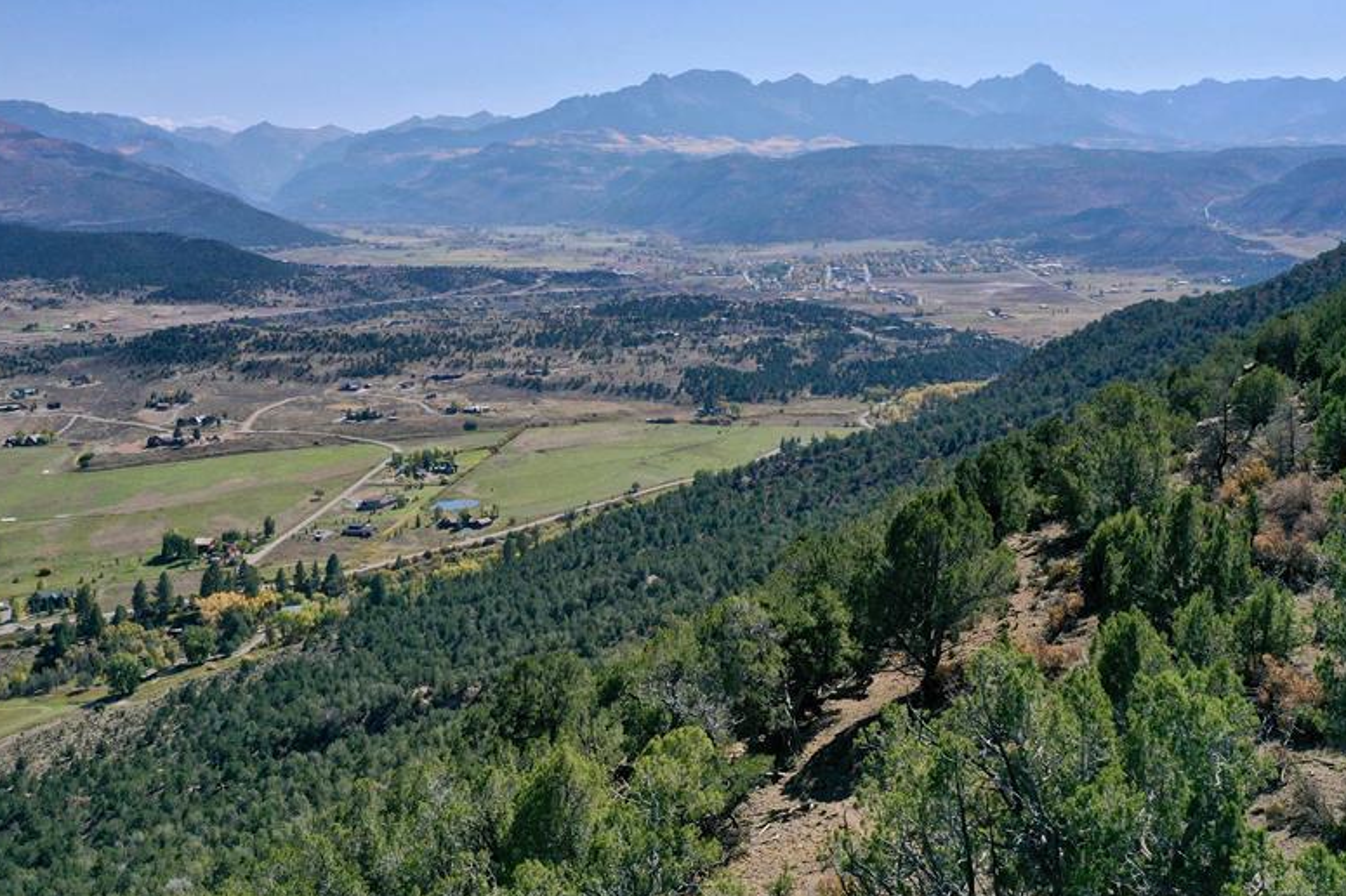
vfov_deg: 35.7
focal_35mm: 37
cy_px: 328
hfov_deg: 51.9
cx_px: 702
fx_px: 1383
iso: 100
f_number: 6.3
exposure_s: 1/800
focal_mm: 10.26
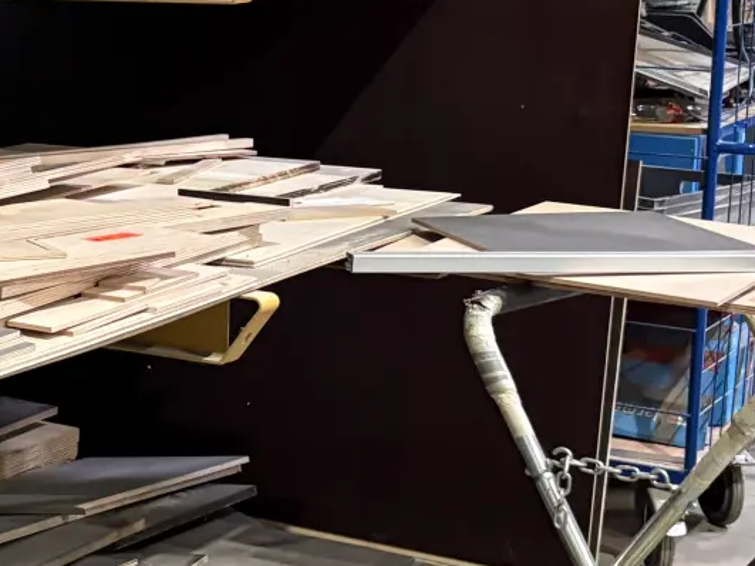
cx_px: -209
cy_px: 151
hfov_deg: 19.4
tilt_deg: -4.0
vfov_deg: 15.7
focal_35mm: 94
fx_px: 2050
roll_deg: -0.1
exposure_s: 1/60
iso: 400
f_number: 1.6
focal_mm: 5.96
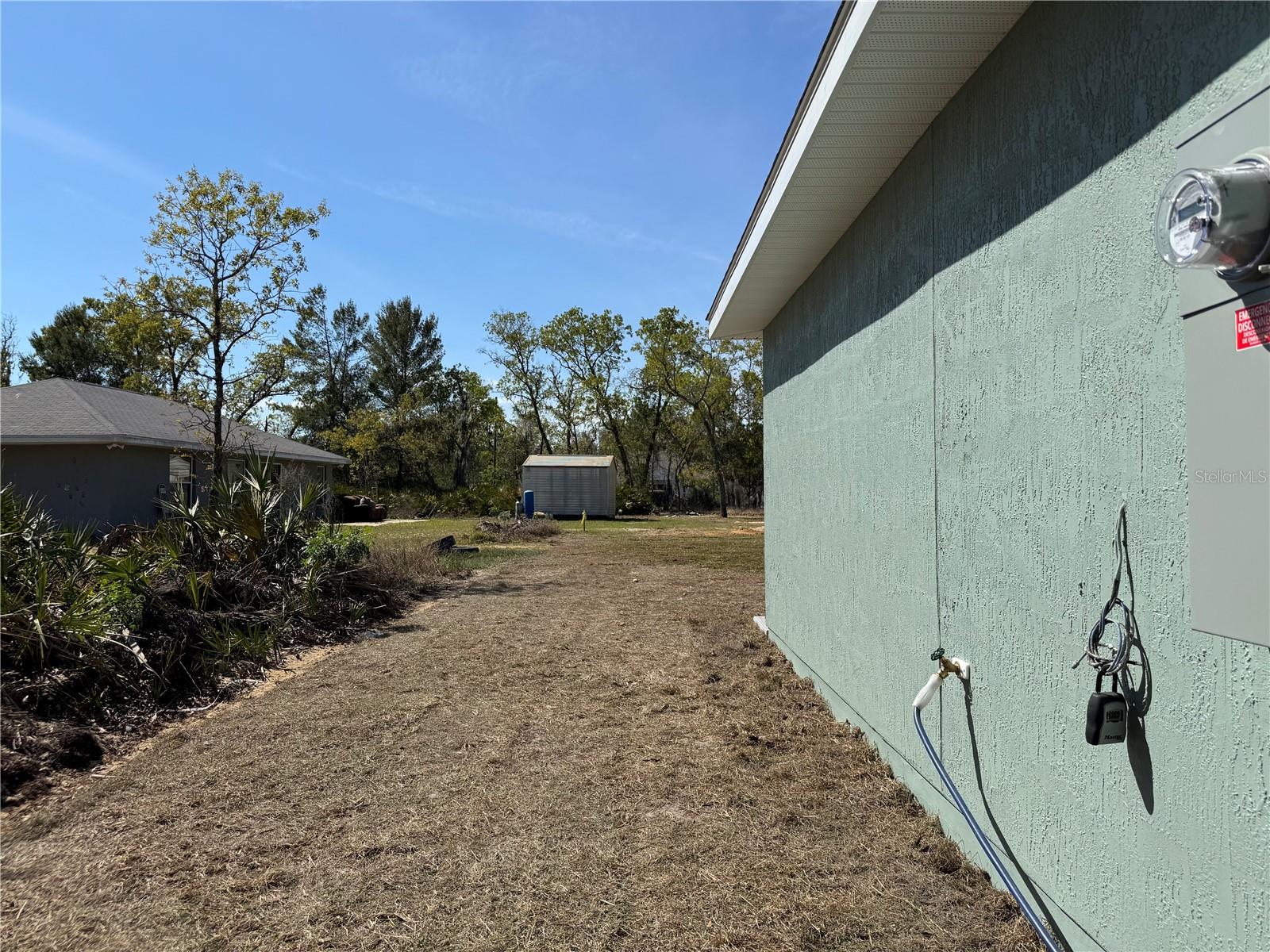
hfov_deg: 71.6
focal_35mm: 24
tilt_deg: +2.5
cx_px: 635
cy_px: 476
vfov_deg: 56.8
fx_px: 881
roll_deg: +0.3
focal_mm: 6.76
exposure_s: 1/6410
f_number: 1.78
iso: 80
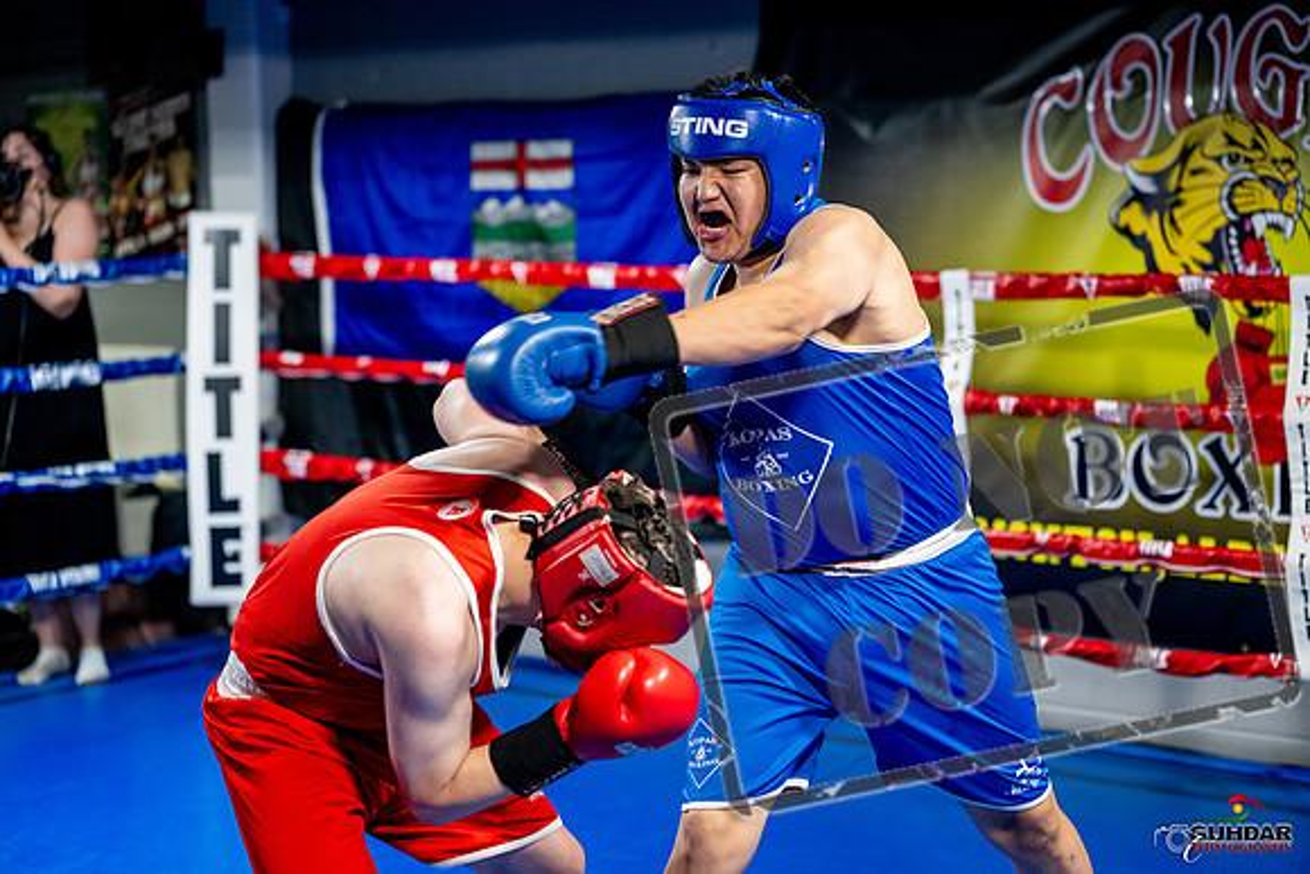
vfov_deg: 20.6
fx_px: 2402
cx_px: 655
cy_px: 437
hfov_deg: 30.5
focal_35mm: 66
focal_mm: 66
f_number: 2
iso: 4000
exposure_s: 1/1000
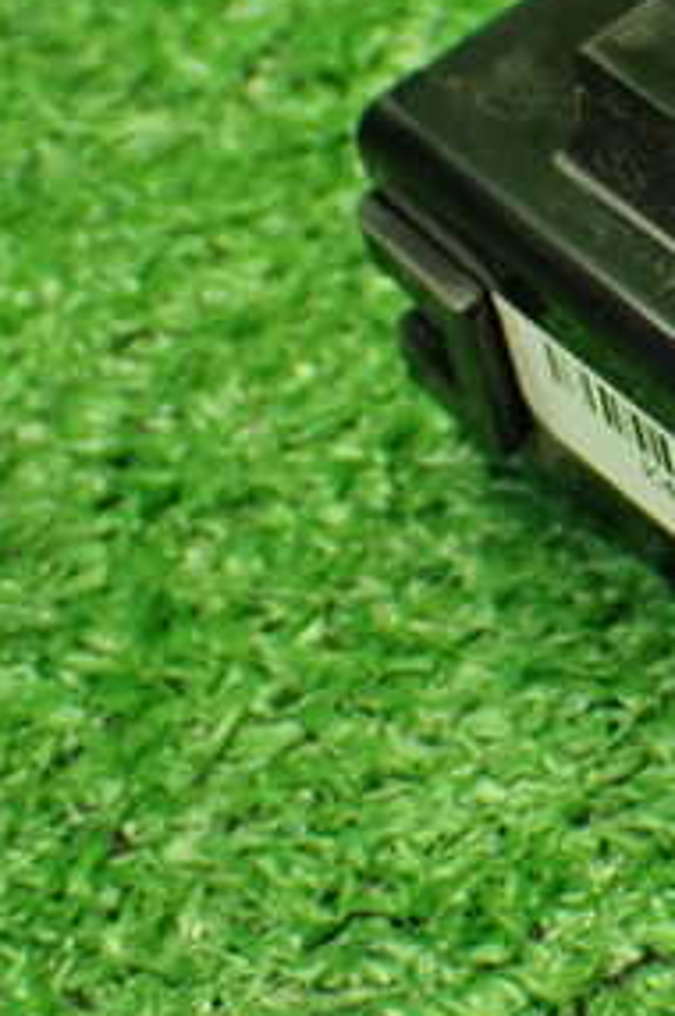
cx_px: 973
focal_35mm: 118
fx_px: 3327
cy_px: 323
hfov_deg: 11.2
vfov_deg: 17.3
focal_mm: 9.65
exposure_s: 1/60
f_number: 3.3
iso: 800
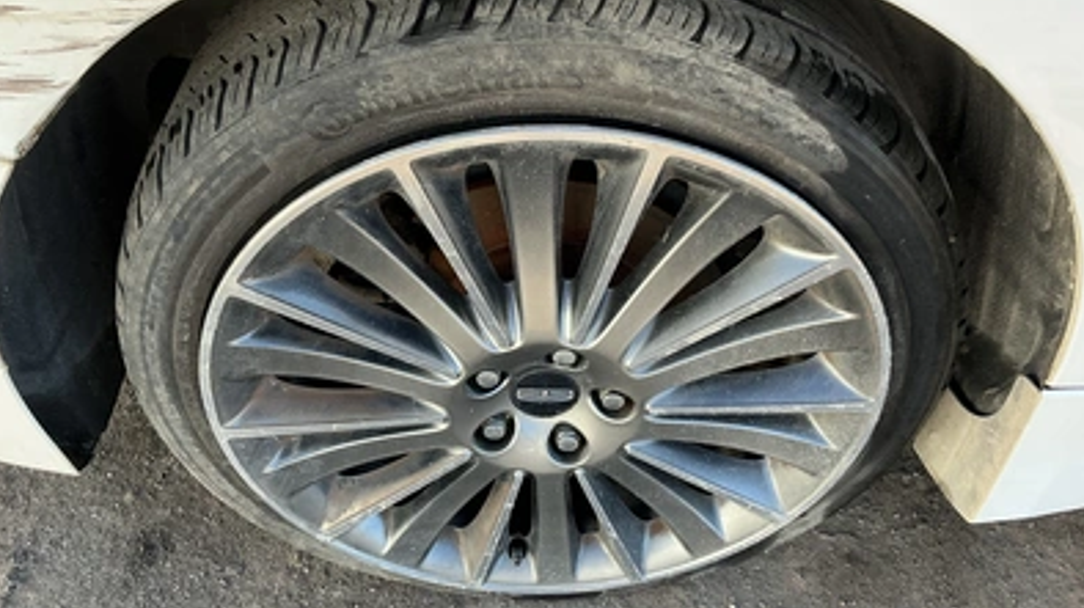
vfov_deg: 37.7
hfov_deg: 62.7
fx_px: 890
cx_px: 542
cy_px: 325
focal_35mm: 31
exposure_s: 1/163
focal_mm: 3
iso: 25
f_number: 1.8
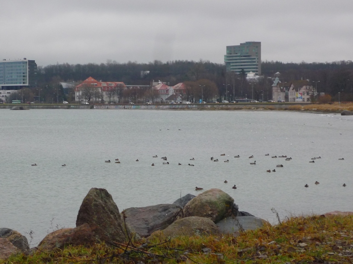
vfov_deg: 11.7
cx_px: 176
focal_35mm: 127
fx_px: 1295
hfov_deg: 15.5
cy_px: 132
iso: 160
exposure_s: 1/125
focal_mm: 16.5
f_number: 5.1
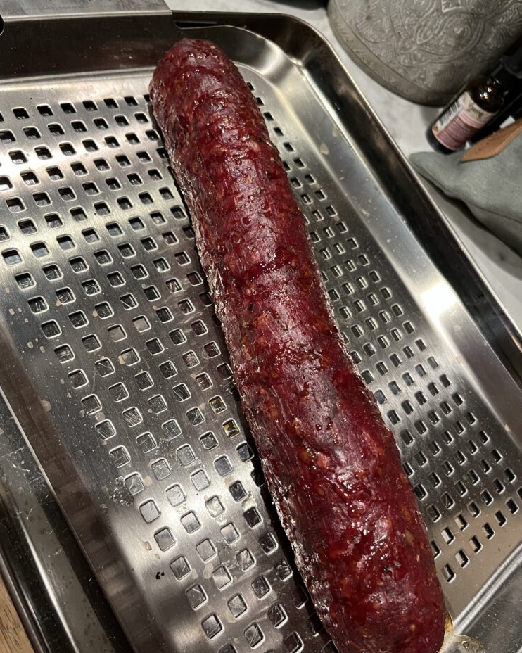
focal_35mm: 28
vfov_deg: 62.2
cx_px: 262
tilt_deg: -53.2
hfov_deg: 51.5
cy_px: 327
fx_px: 541
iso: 400
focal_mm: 5.1
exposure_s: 1/60
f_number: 1.6
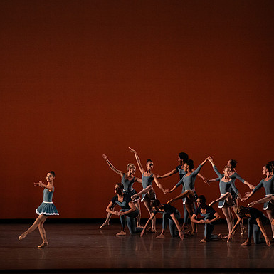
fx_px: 1836
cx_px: 160
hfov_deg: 8.5
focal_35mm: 205
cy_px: 137
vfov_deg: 8.5
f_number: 9
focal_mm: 160
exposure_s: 1/400
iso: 5000
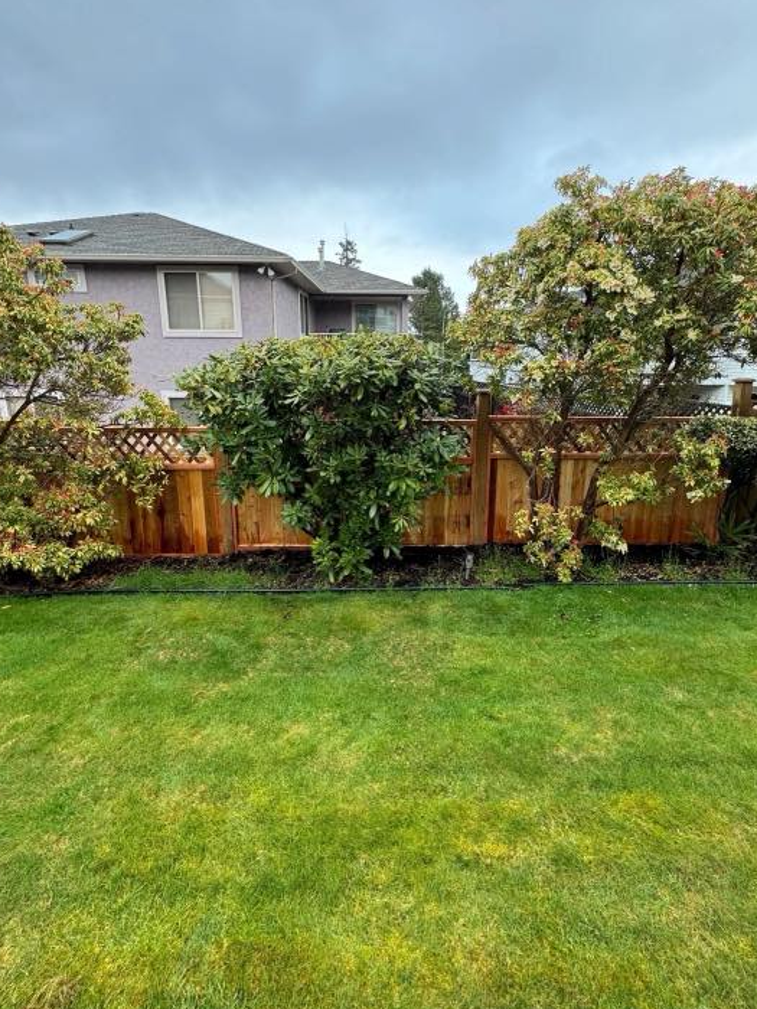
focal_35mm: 16
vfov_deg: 94.2
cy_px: 453
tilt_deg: -12.4
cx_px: 386
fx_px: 467
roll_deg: +0.2
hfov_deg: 78.1
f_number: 2.2
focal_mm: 2.22
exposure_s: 1/129
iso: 40
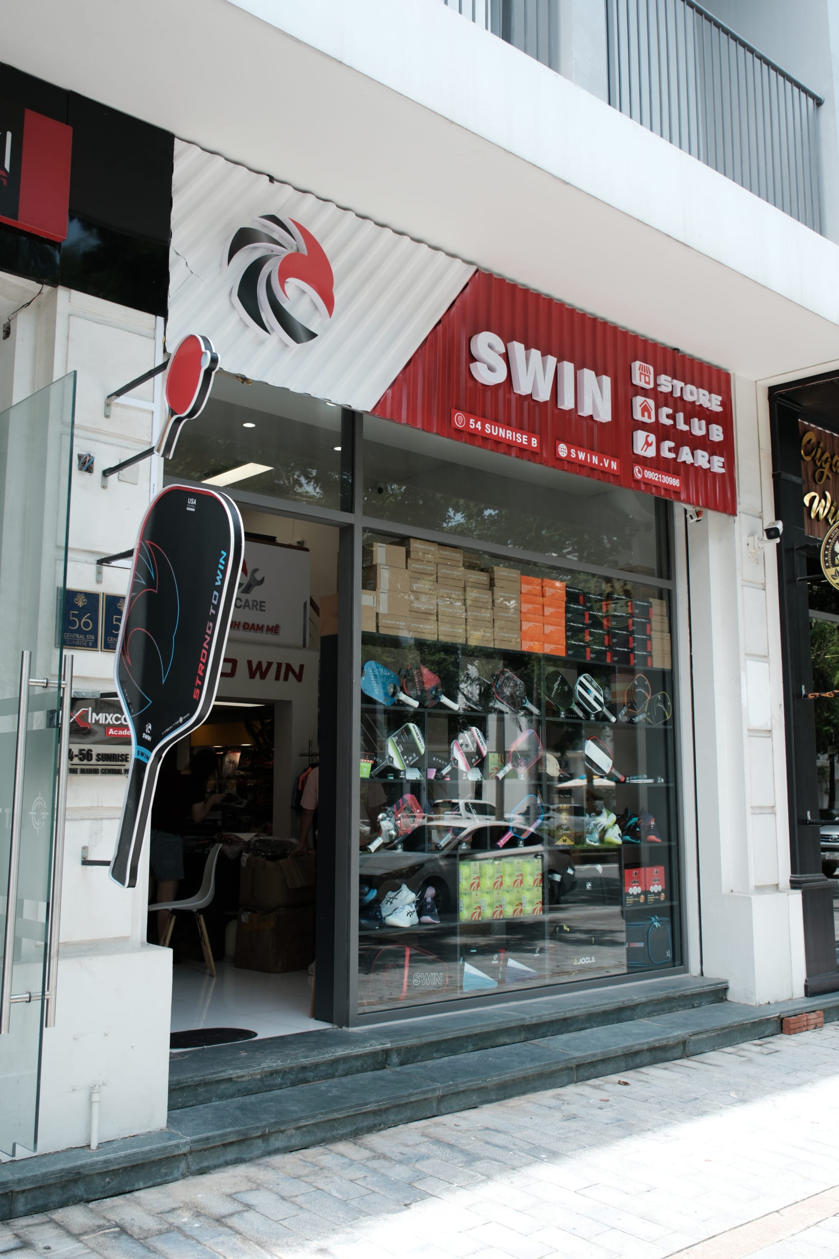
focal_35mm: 34
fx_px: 1188
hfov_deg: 38.9
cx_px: 420
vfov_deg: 55.8
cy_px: 630
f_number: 3.2
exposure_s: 1/400
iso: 160
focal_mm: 22.4
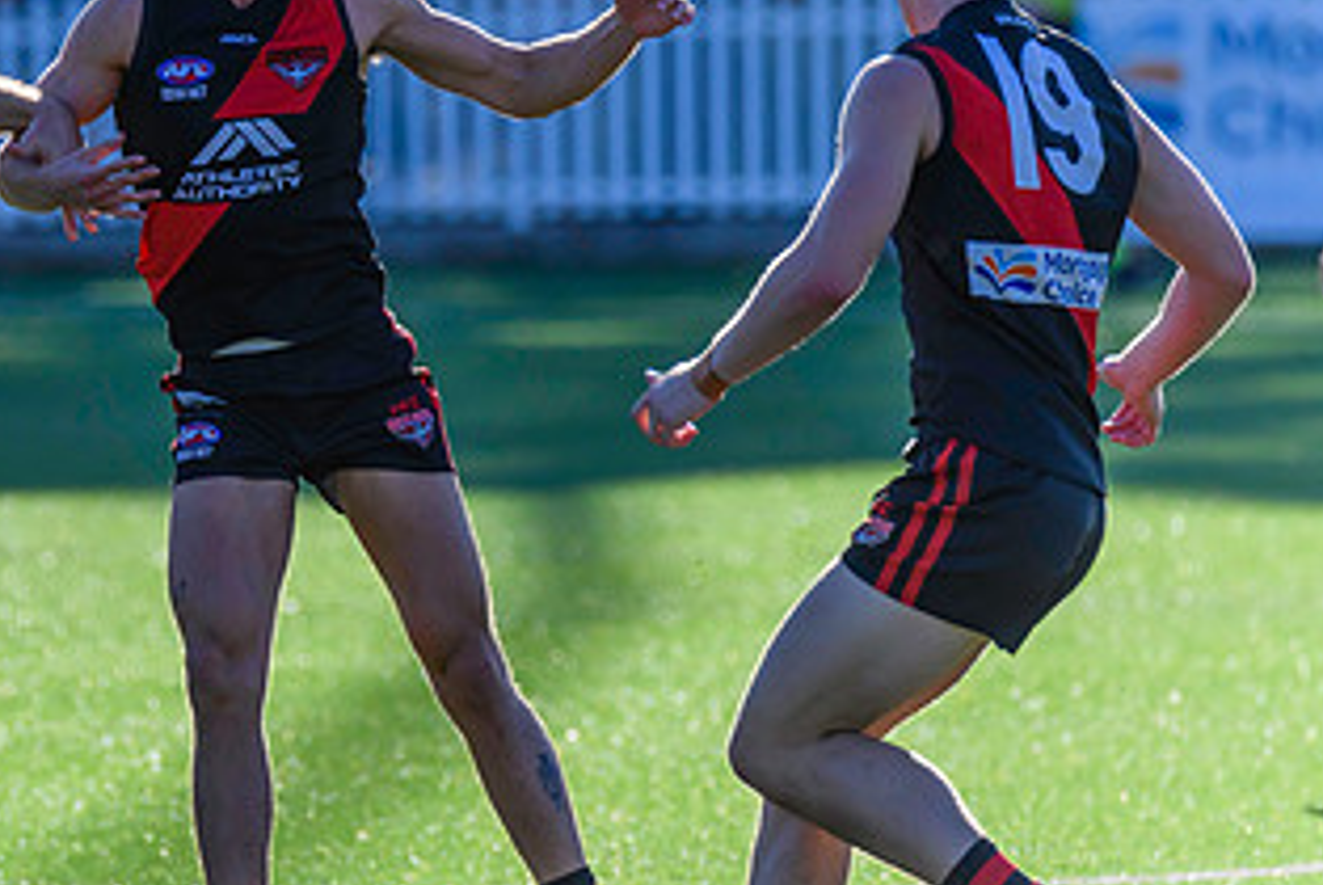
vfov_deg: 1.7
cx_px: 287
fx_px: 30530
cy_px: 255
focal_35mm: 830
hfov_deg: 2.5
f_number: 6
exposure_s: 1/2000
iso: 800
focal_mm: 450
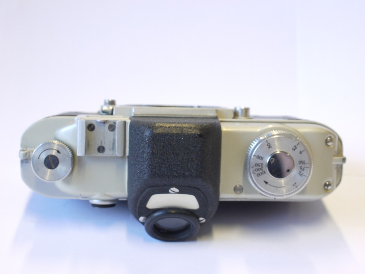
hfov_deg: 32.2
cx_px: 182
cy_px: 137
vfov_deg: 24.4
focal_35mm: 60
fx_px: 633
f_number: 8
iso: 400
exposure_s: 1/15
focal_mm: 30
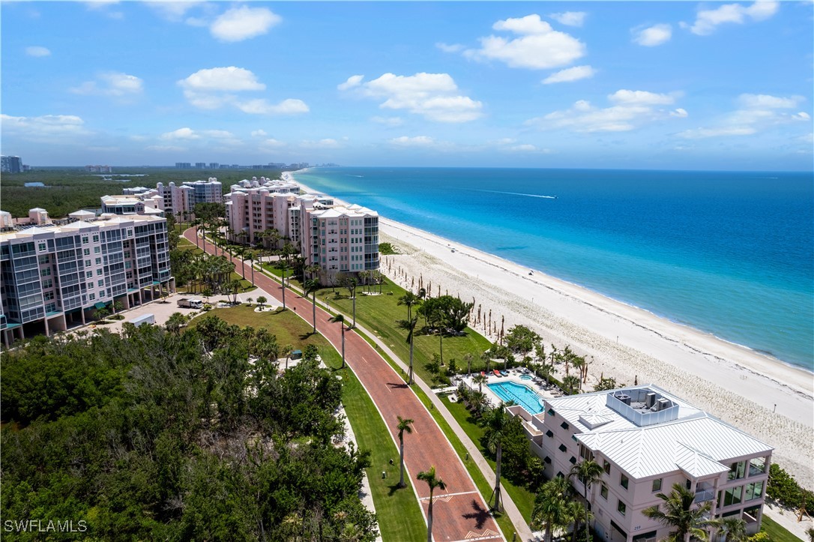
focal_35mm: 22
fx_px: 497
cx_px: 407
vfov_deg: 57.2
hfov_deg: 78.6
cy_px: 271
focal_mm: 8.38
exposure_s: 1/3000
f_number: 2.8
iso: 100
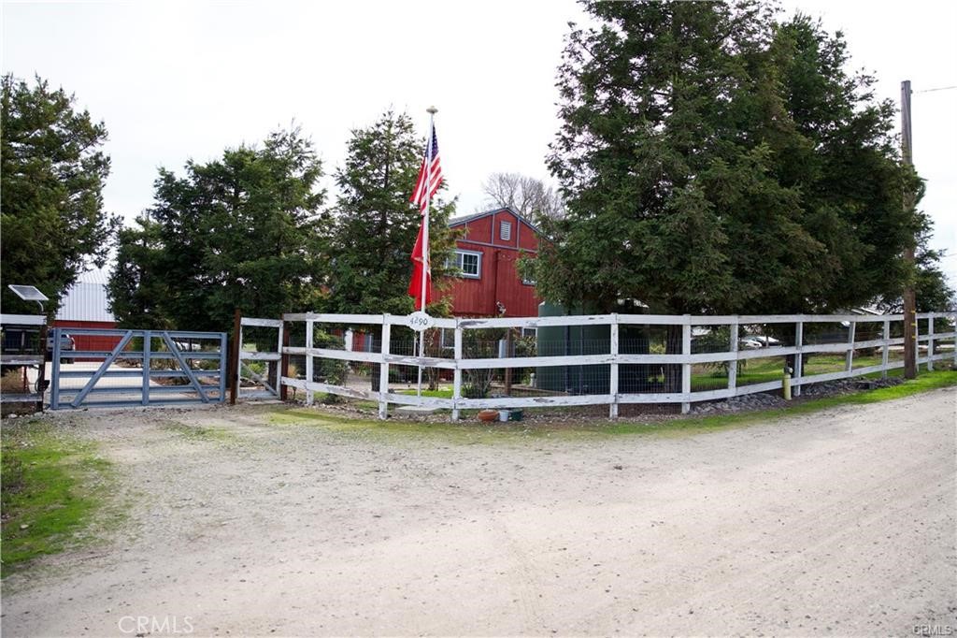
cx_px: 478
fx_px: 638
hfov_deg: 73.8
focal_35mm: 24
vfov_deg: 53.1
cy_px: 319
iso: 100
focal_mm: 24
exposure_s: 1/400
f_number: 2.8
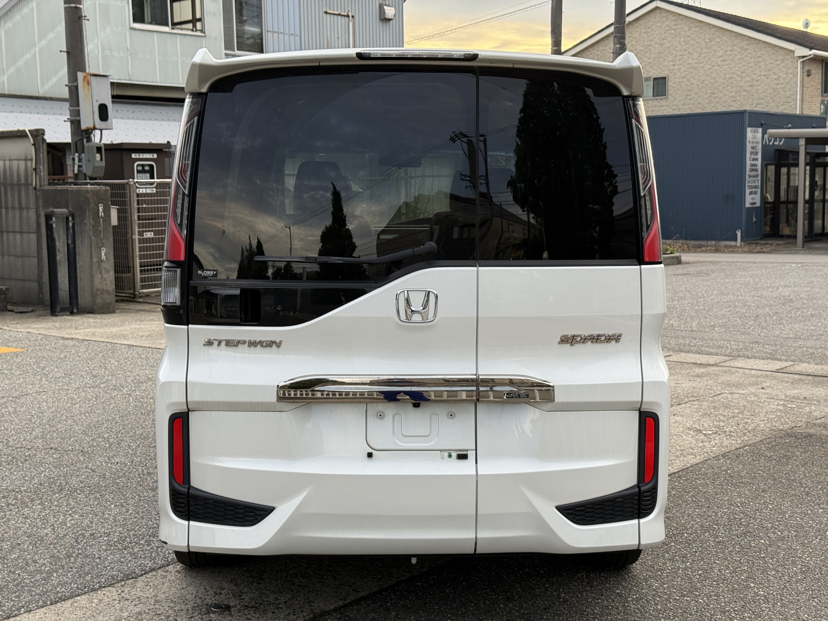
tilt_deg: -5.8
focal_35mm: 48
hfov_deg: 39.7
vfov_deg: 30.3
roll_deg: +0.8
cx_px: 414
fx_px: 1148
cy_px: 310
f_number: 1.78
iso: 64
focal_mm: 6.76
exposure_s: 1/375
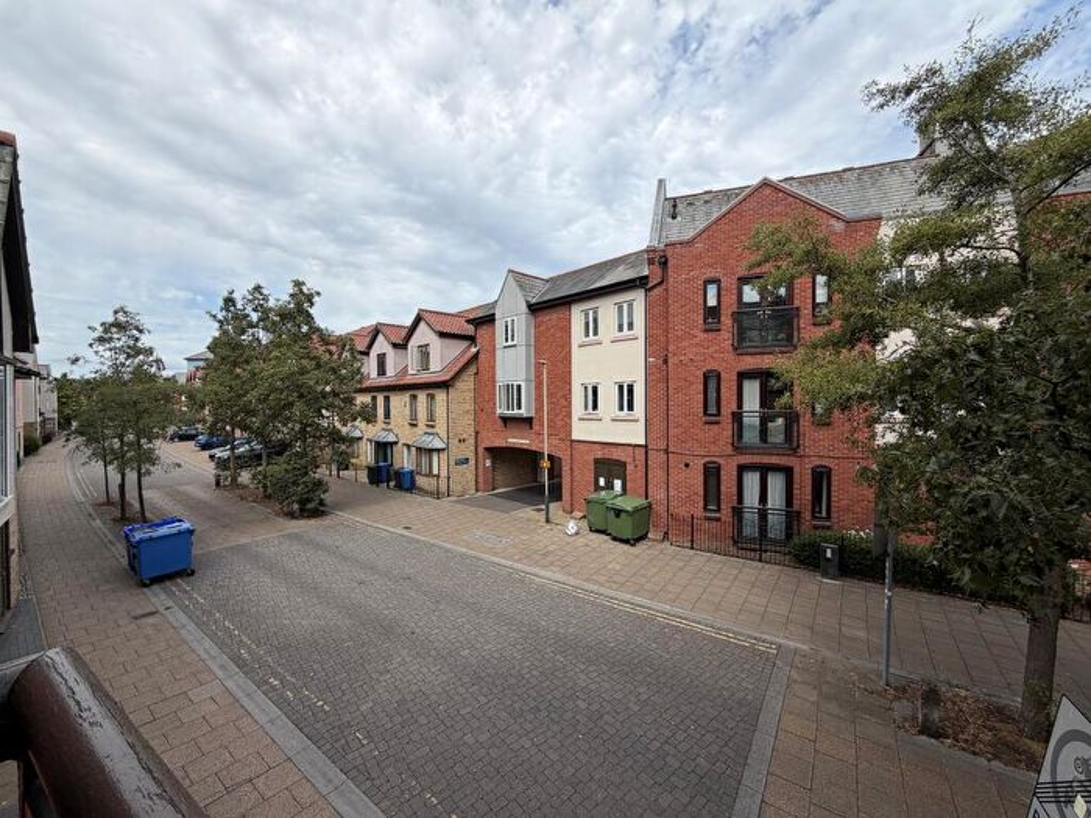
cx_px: 546
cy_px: 409
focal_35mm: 14
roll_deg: +0.8
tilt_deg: -0.4
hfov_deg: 102.1
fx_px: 441
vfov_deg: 85.7
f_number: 2.2
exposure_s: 1/799
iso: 20
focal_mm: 2.22
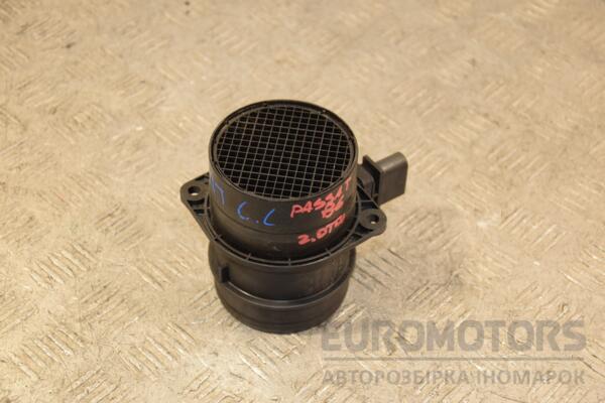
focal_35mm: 75
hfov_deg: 27.0
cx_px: 302
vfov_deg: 18.2
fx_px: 1260
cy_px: 202
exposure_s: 1/100
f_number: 5
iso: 800
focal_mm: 50
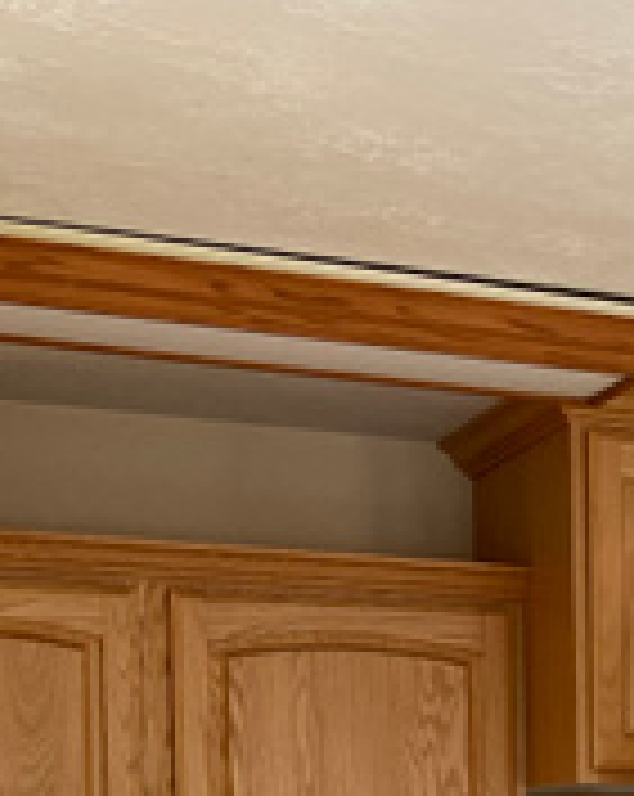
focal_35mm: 92
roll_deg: -0.1
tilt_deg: -3.6
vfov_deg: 19.5
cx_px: 1007
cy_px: 989
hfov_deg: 15.2
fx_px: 2163
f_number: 1.8
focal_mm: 4.25
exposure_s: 1/122
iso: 80
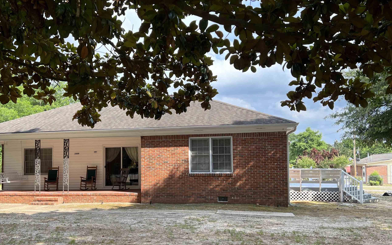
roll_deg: +0.7
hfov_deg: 58.1
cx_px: 182
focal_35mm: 33
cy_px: 151
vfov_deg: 38.1
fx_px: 353
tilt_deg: +2.0
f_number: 1.5
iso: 50
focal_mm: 5.7
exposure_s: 1/1159
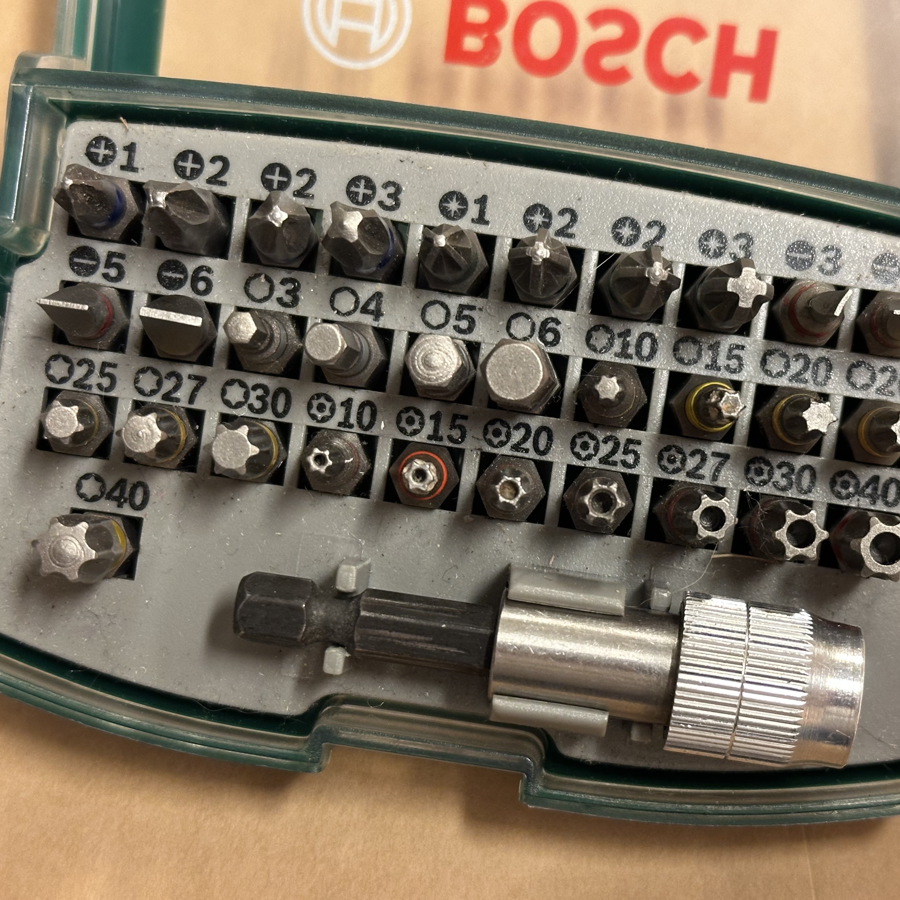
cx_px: 521
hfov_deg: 27.7
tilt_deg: -65.9
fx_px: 1824
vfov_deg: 27.7
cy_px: 473
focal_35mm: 62
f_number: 1.78
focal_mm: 6.86
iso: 200
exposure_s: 1/50
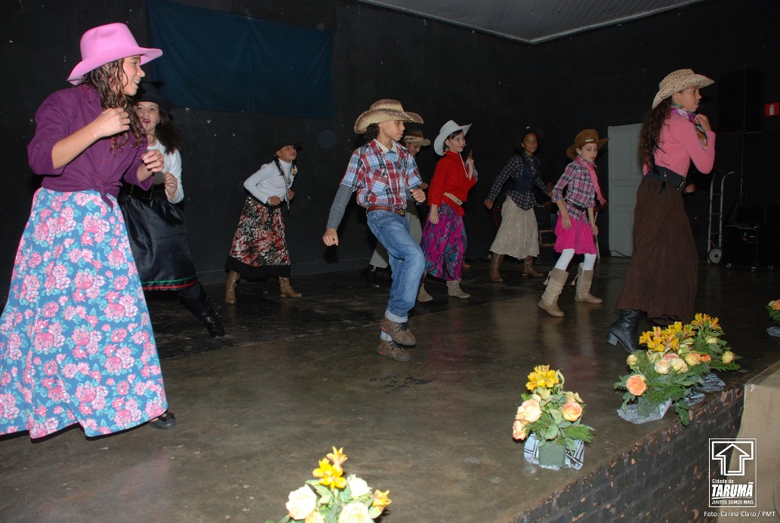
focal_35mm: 27
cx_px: 390
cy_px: 262
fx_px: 586
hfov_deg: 67.3
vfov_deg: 48.1
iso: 200
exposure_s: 1/60
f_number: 4
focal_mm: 18
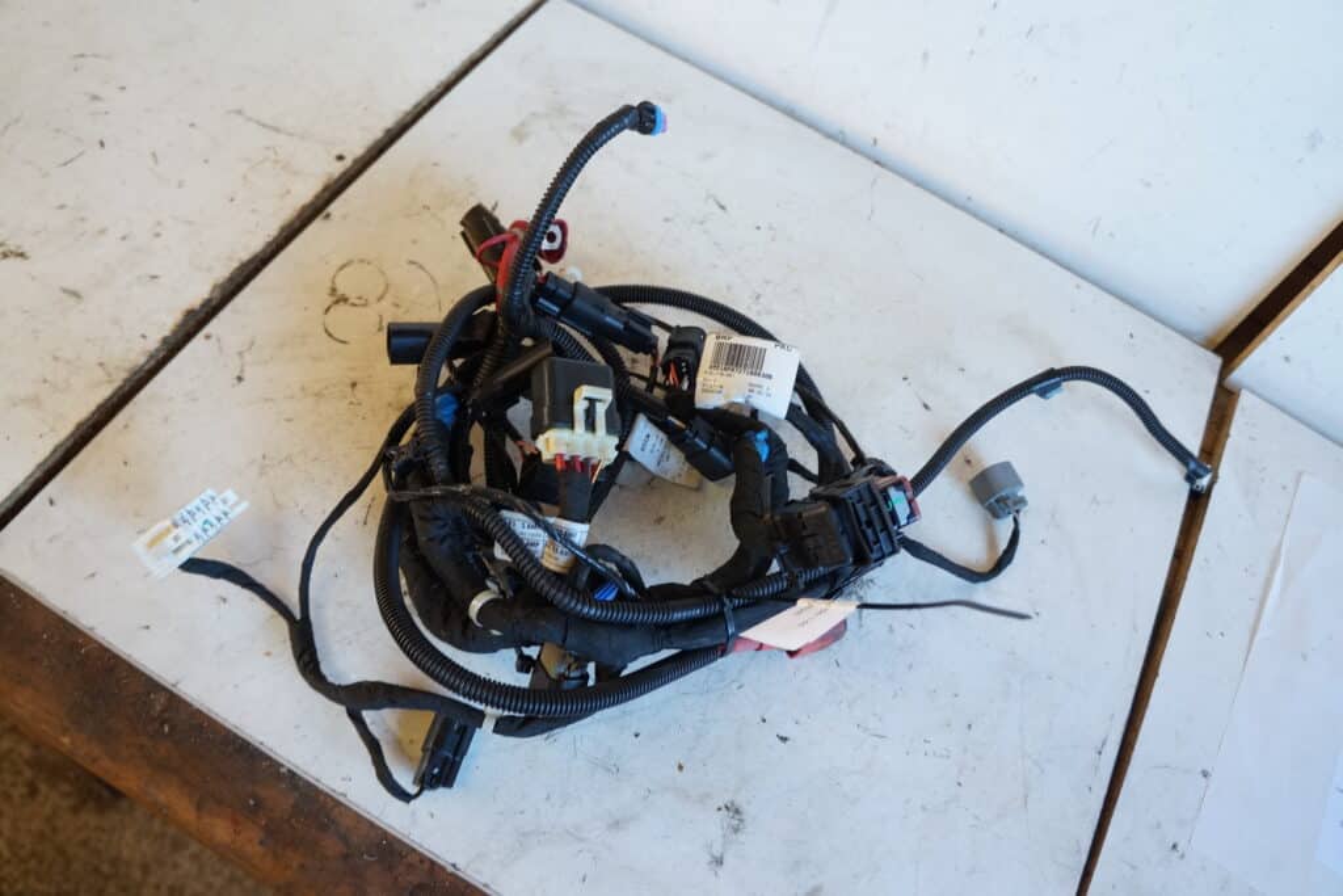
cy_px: 448
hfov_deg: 67.4
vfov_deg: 47.9
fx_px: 1007
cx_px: 672
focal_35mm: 27
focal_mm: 18
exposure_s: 1/60
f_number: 4
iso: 640
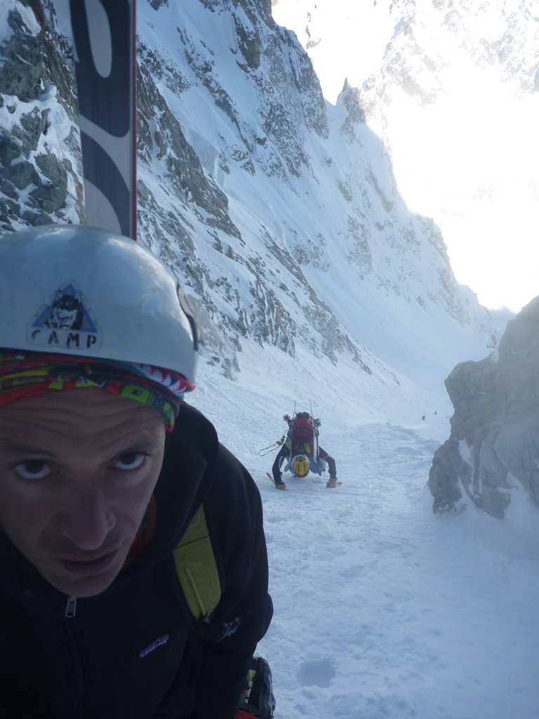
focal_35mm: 28
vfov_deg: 63.4
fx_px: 581
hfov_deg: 49.7
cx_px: 270
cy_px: 360
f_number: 3.3
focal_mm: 4.9
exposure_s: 1/500
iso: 80
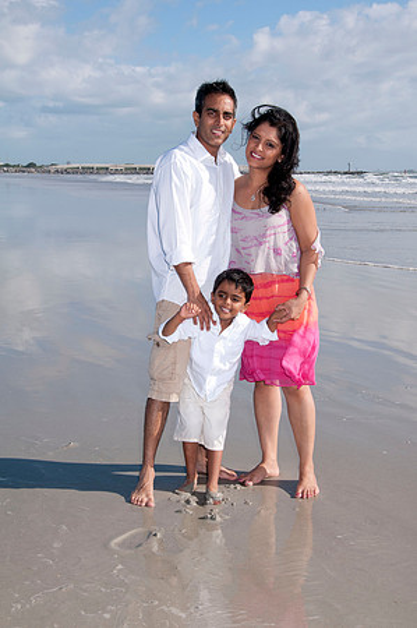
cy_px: 314
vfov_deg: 37.9
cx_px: 208
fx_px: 914
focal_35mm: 52
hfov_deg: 25.7
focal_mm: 35
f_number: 11
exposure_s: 1/250
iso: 100
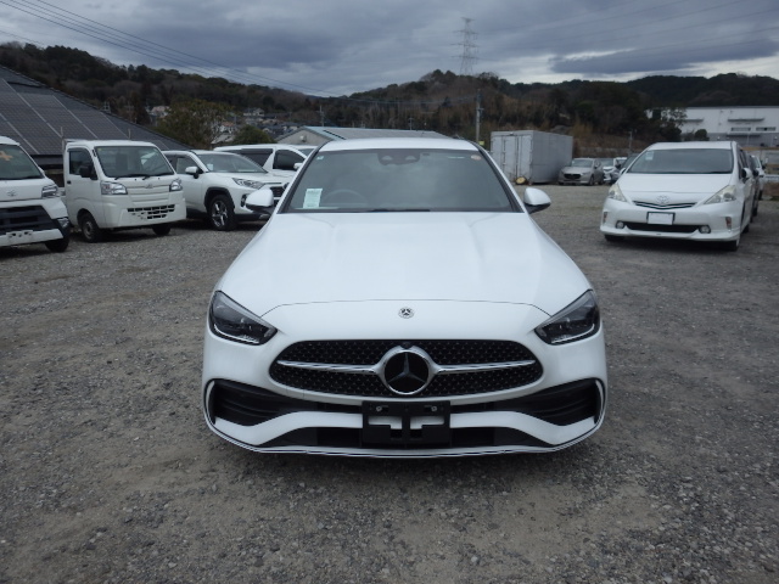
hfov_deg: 69.4
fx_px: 563
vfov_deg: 54.9
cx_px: 390
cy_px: 292
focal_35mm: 25
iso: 125
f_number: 7.9
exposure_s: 1/200
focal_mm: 4.5
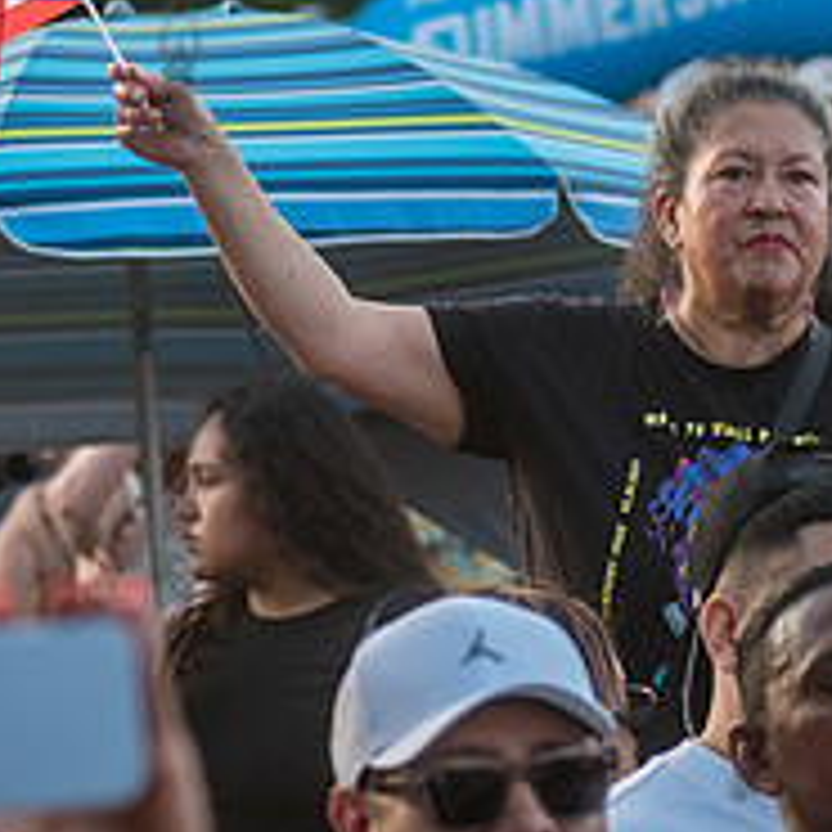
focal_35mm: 301
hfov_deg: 5.8
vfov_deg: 5.8
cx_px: 600
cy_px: 403
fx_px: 8185
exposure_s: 1/400
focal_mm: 92
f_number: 4
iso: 1000
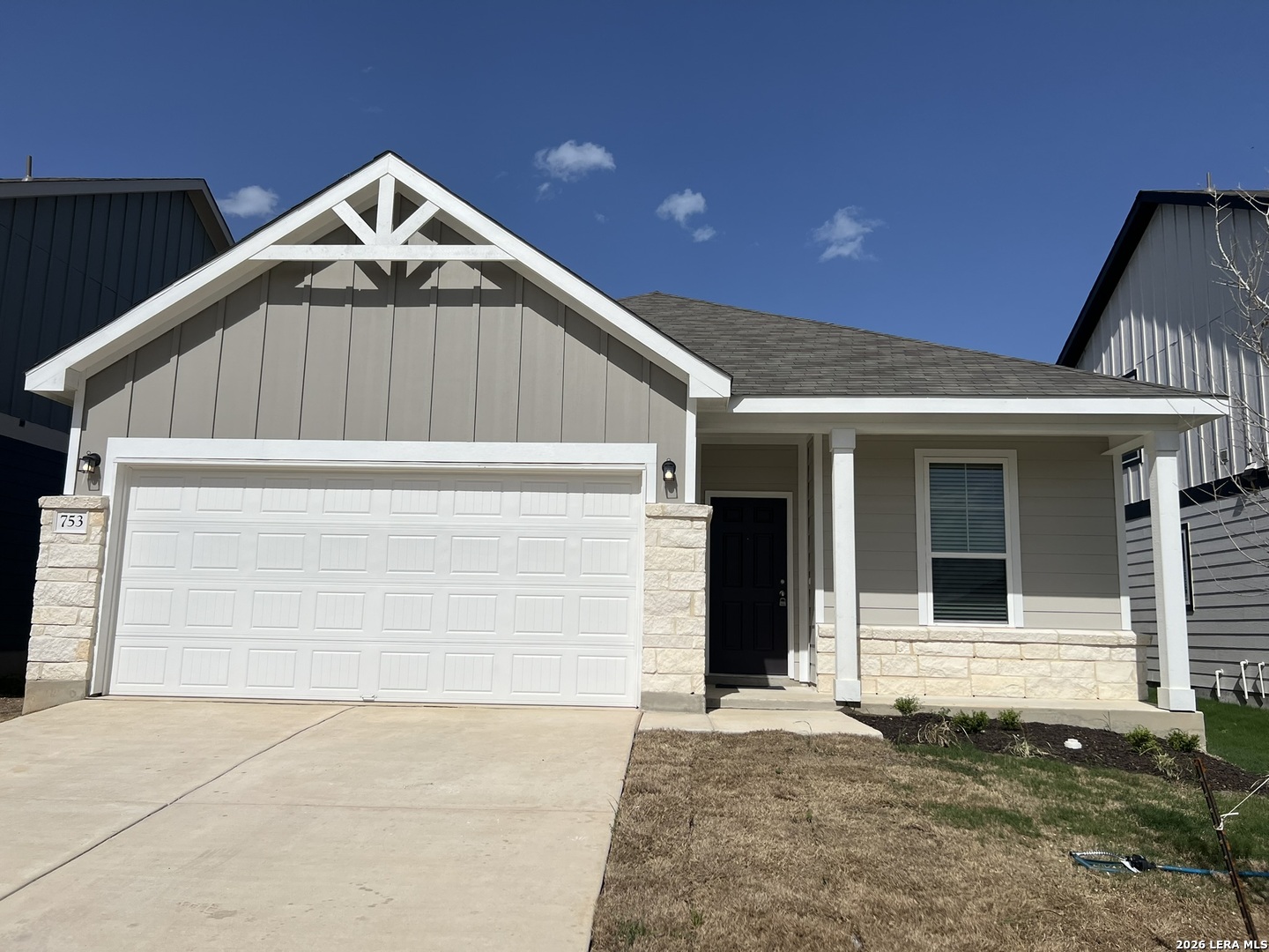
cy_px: 476
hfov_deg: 67.3
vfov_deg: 53.1
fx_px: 953
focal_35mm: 26
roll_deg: -1.0
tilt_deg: +8.8
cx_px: 634
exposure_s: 1/16393
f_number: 1.5
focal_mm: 5.7
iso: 50
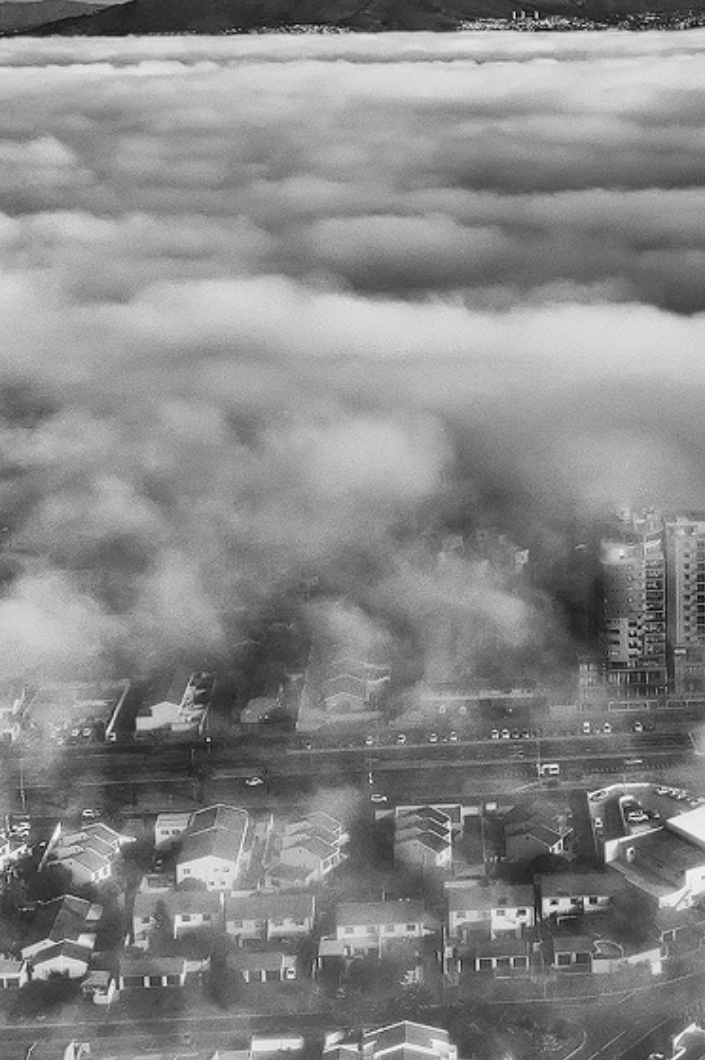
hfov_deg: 19.8
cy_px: 355
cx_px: 574
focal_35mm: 68
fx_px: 2000
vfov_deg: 29.5
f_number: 16
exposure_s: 1/1000
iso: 1000
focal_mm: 38
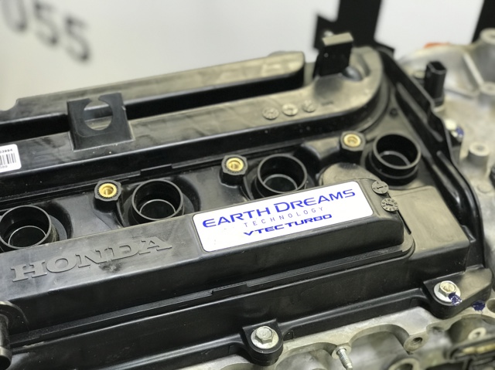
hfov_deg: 33.8
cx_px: 248
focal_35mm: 57
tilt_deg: -46.0
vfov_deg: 25.6
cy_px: 185
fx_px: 814
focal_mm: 6.6
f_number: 2.8
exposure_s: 1/50
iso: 50
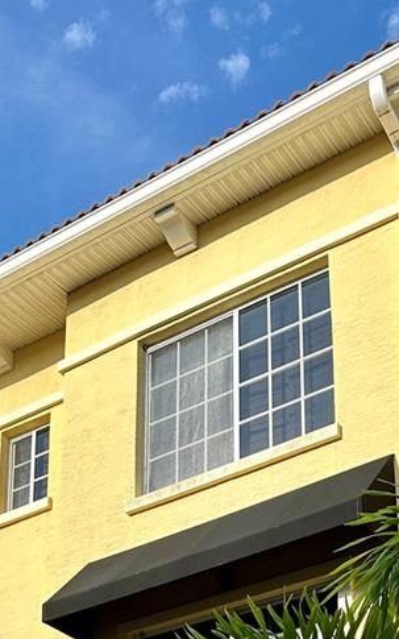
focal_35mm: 63
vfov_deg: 28.1
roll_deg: -0.2
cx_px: 159
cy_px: 780
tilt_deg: +13.6
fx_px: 1096
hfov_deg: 20.6
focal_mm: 6.86
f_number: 1.78
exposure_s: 1/2809
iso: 80
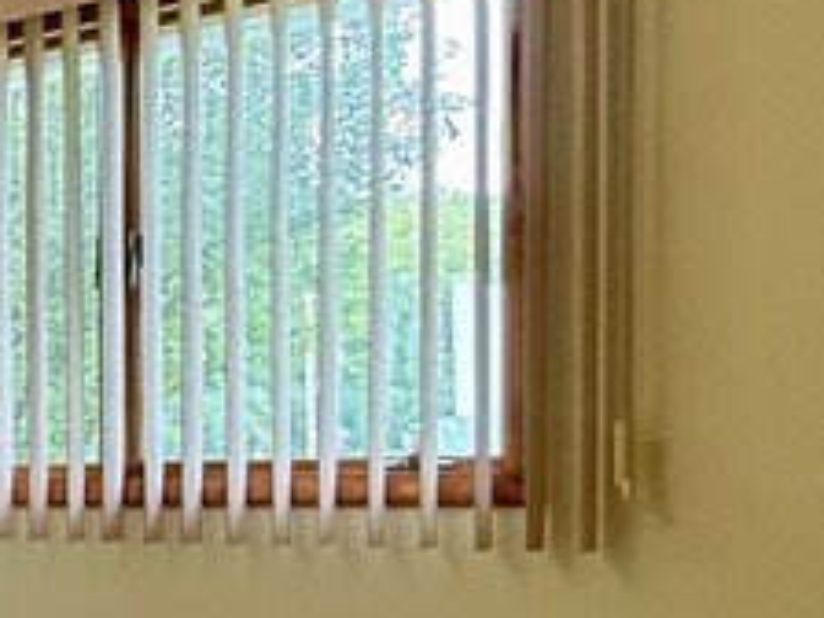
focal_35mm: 64
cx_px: -622
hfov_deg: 21.3
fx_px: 1523
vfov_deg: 22.5
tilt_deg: -2.1
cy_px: 533
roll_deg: +0.7
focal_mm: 2.22
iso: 160
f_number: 2.2
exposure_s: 1/120
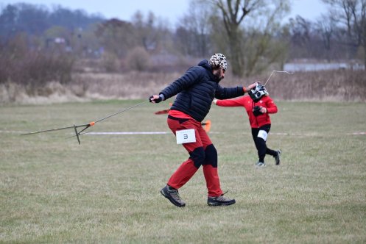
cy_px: 122
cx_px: 183
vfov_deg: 5.5
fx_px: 2543
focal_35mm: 250
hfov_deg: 8.2
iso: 2500
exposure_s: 1/1600
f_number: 6
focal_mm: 250
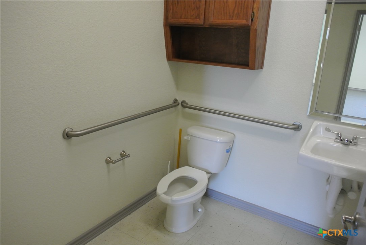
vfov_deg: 48.0
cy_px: 122
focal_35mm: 27
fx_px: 275
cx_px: 183
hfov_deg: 67.3
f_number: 2.8
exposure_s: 1/60
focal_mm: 10
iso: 800
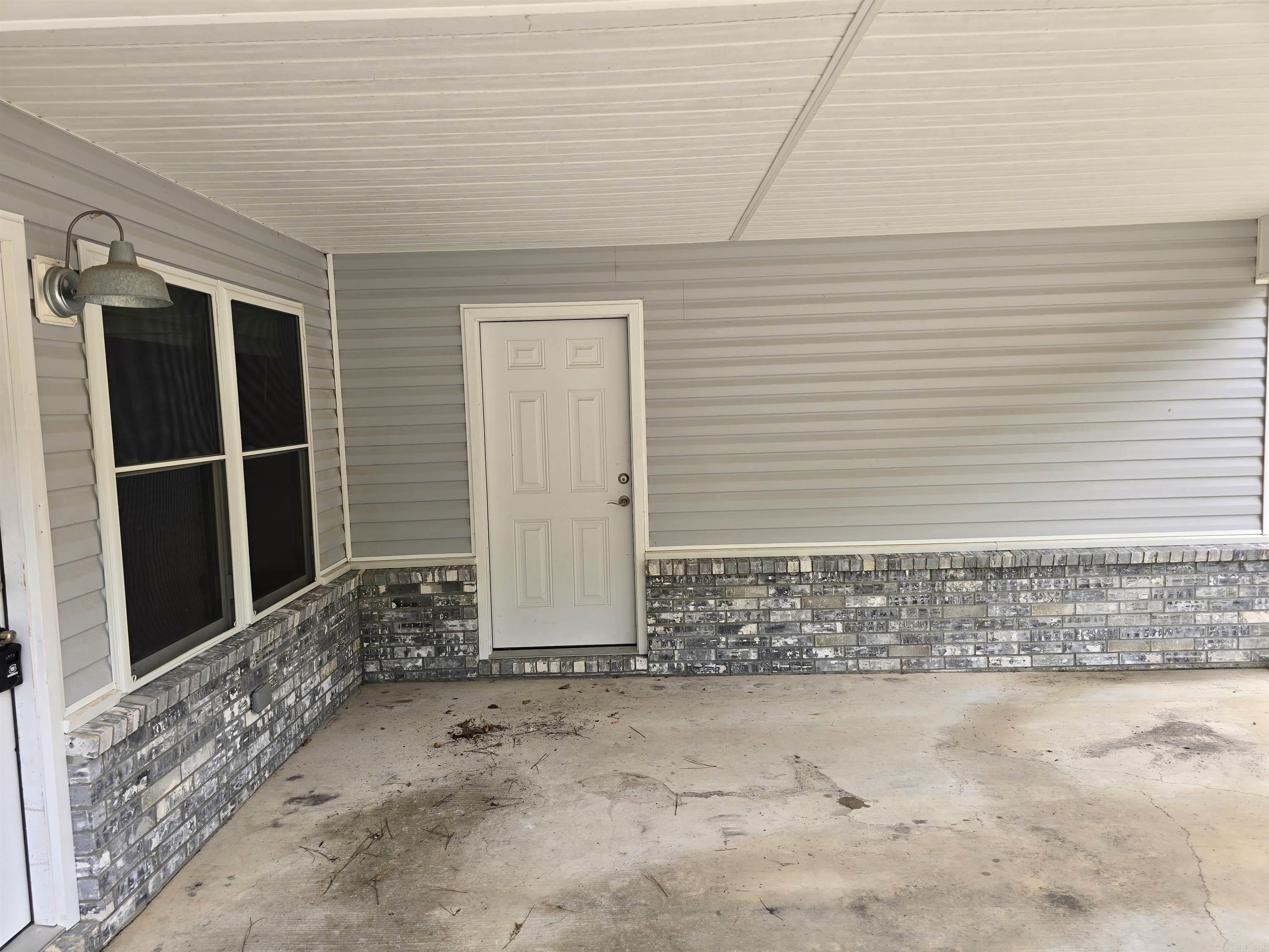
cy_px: 476
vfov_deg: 58.9
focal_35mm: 23
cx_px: 634
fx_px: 843
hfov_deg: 73.9
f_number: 1.7
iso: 20
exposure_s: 1/180
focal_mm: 6.3
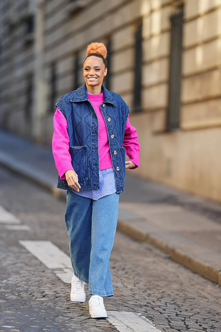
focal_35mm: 165
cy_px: 166
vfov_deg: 12.5
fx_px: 1519
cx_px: 90
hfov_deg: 8.3
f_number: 1.4
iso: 125
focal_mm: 135
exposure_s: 1/1000
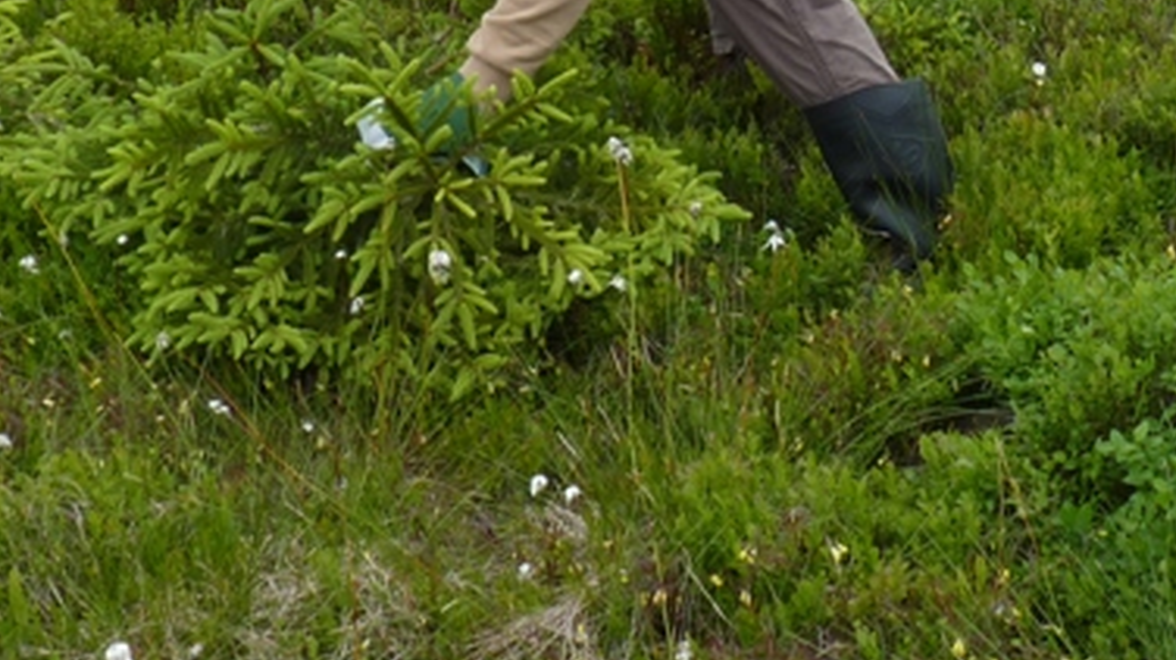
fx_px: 3148
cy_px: -463
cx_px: 1167
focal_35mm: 101
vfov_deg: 11.3
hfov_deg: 20.5
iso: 100
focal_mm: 6
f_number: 4.5
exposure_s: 1/200
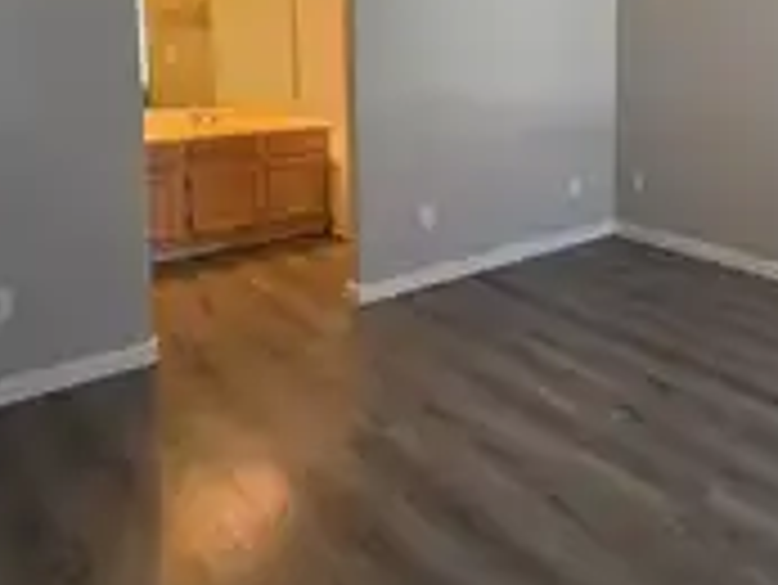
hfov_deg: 54.8
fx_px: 675
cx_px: 648
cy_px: 108
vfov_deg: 44.3
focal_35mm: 30
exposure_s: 1/60
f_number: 1.9
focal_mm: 2.2
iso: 250
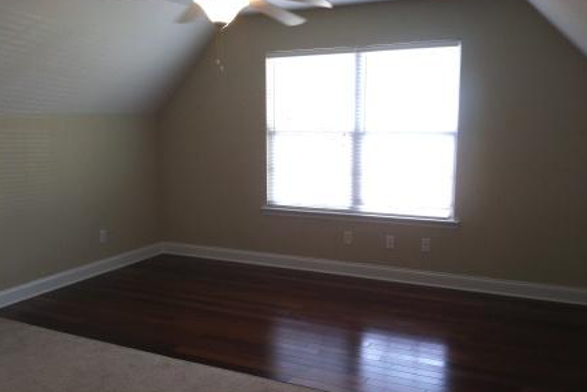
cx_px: 292
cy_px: 205
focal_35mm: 37
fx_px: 604
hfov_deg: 51.9
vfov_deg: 36.0
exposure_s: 1/60
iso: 100
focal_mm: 3.85
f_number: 2.8
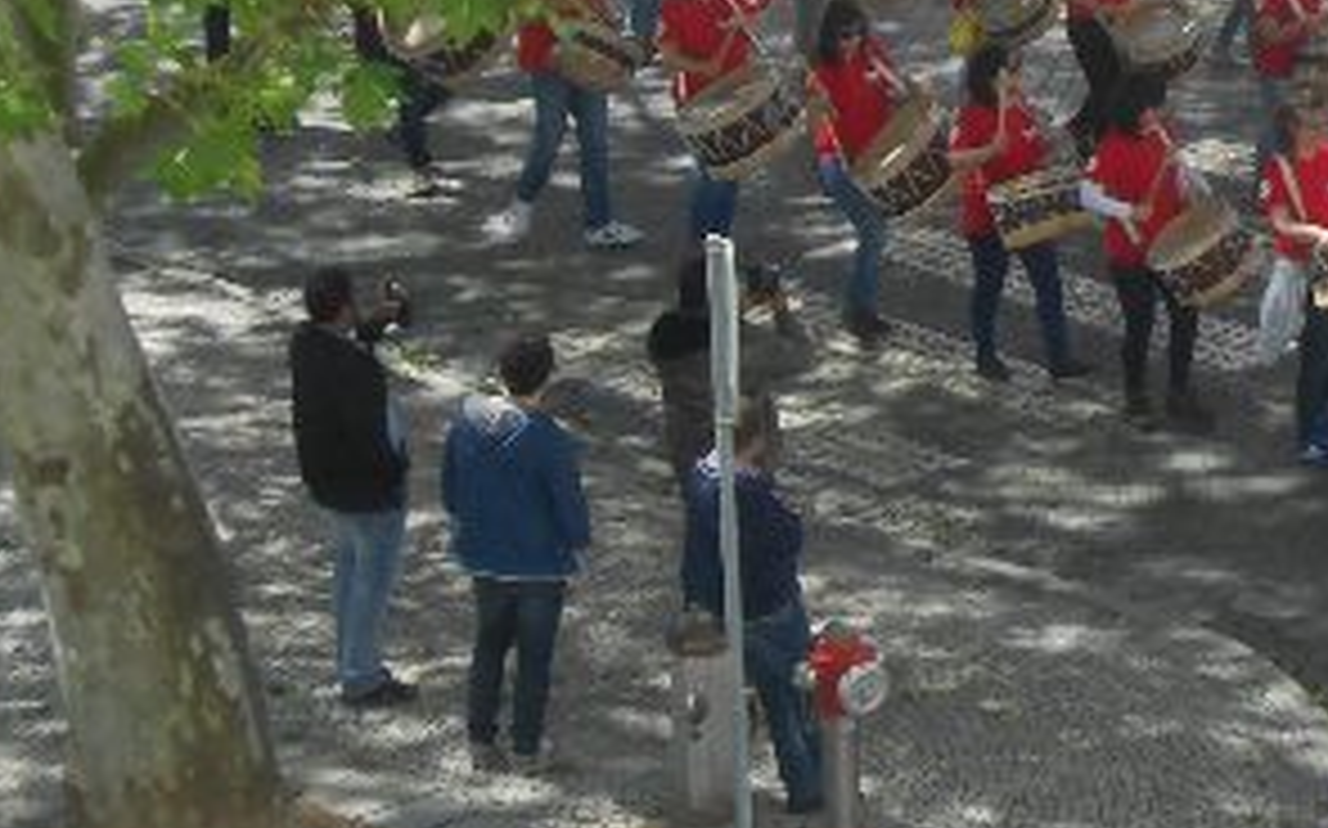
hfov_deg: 11.9
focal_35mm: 175
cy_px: -36
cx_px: 1310
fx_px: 6330
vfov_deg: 7.4
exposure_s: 1/500
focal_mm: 13.5
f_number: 5.8
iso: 200
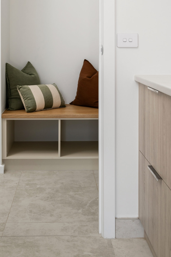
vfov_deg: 35.7
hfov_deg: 25.0
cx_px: 68
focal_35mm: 54
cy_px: 52
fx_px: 385
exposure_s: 1/13
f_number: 7.1
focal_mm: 30
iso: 320
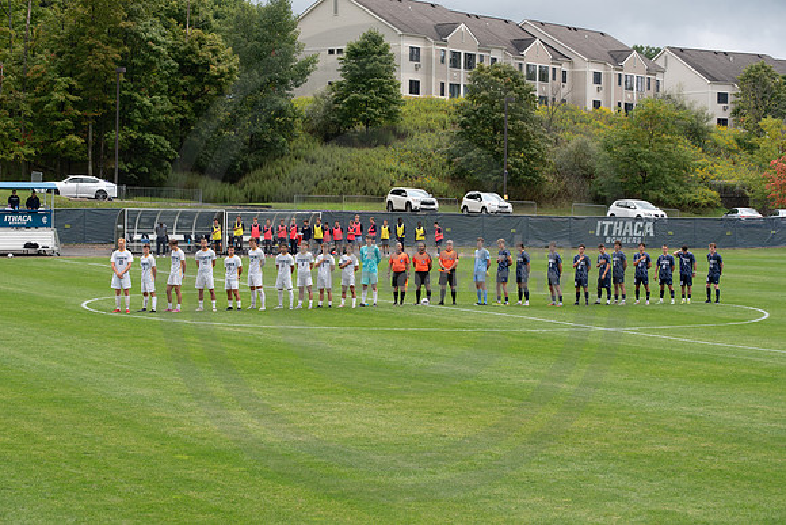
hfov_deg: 22.4
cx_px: 393
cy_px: 263
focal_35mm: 91
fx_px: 1984
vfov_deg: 15.1
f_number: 5.6
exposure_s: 1/500
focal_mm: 90
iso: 320
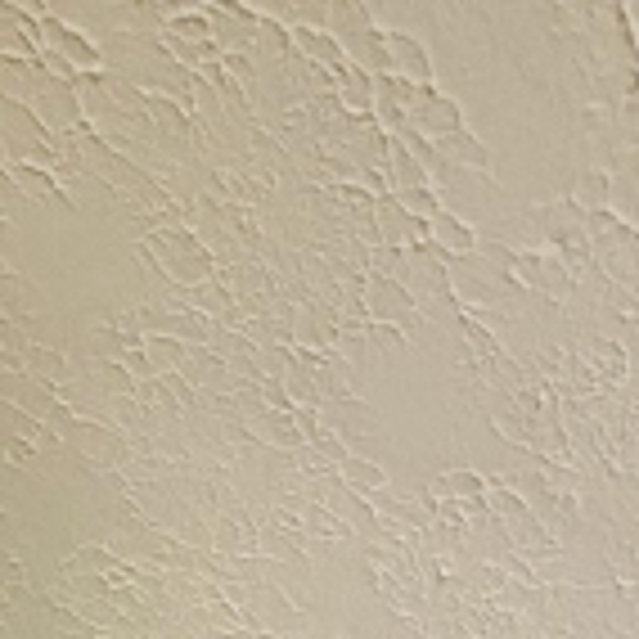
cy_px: 1483
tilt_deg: +0.5
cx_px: 693
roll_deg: -0.7
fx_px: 1211
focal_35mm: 58
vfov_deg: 15.9
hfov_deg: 27.2
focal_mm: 2.22
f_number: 2.2
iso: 400
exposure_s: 1/60
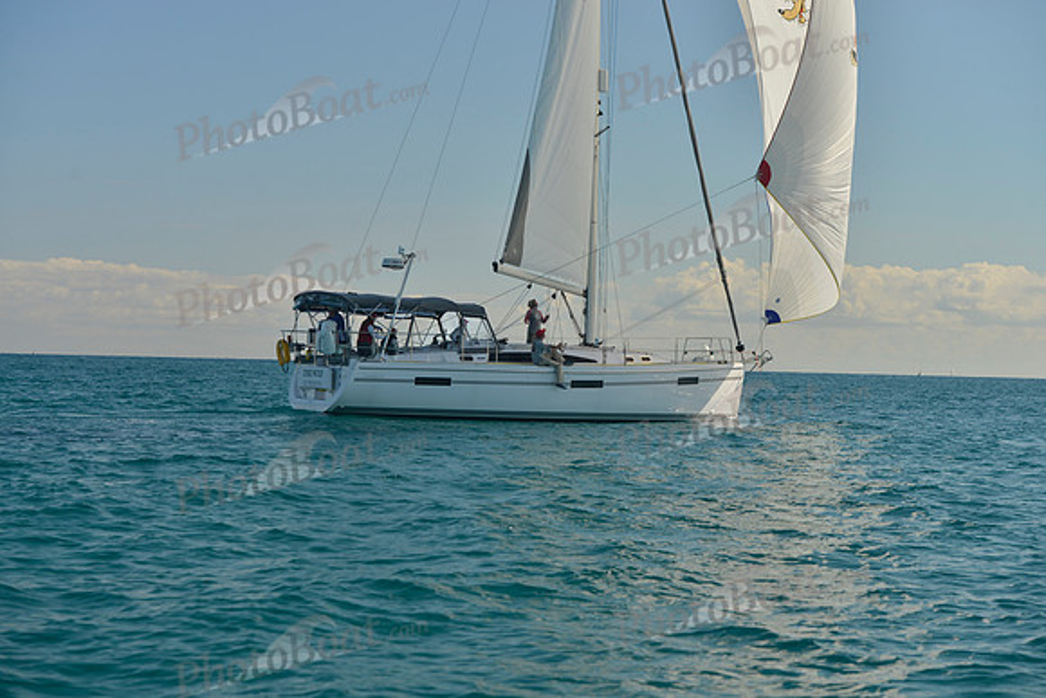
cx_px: 523
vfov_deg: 19.5
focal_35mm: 70
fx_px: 2034
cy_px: 349
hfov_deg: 28.8
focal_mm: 70
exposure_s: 1/640
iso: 200
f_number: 6.3
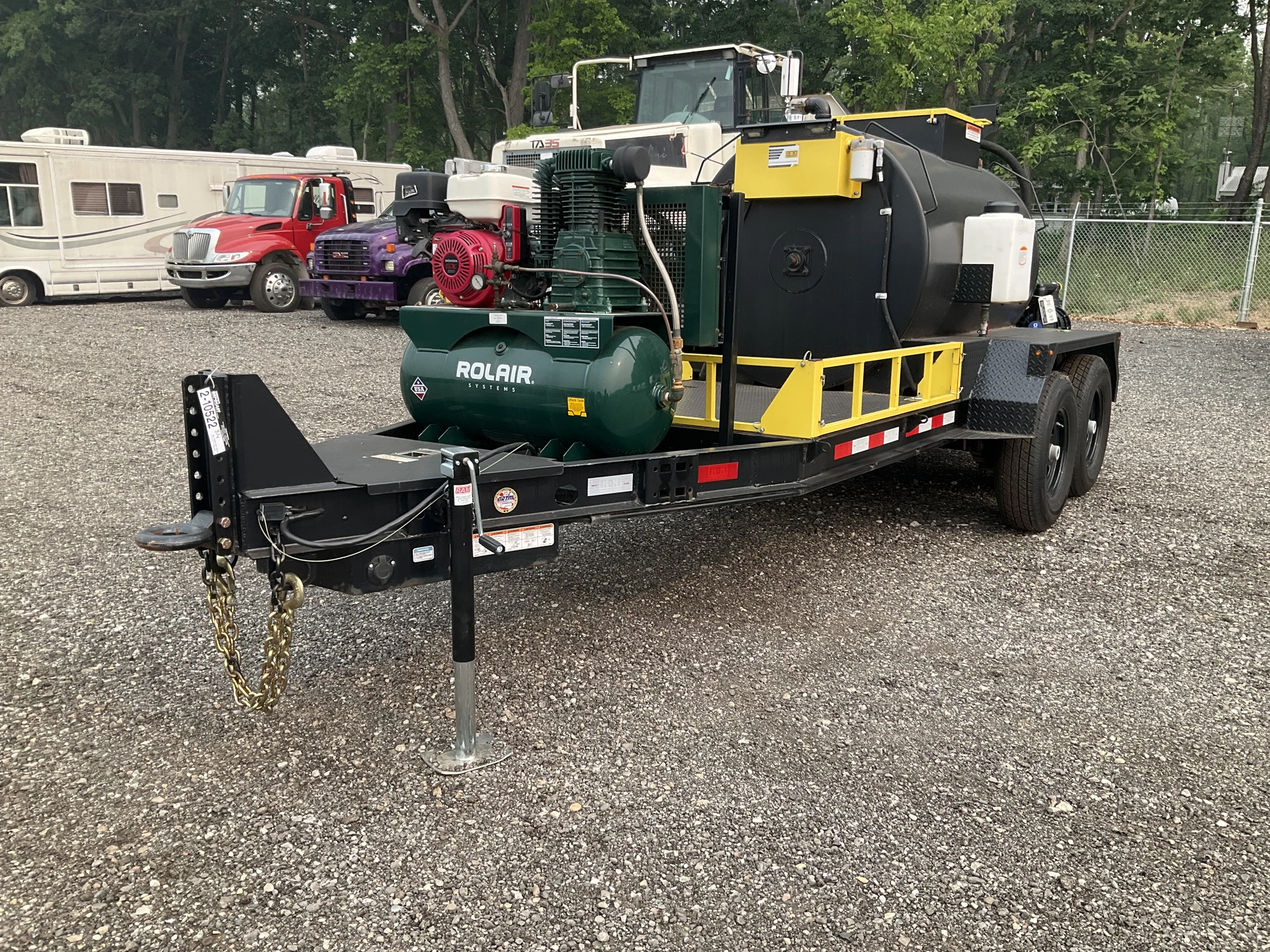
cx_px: 635
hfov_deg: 61.7
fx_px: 1064
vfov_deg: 48.2
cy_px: 476
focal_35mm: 29
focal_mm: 3
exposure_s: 1/389
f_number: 1.8
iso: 25
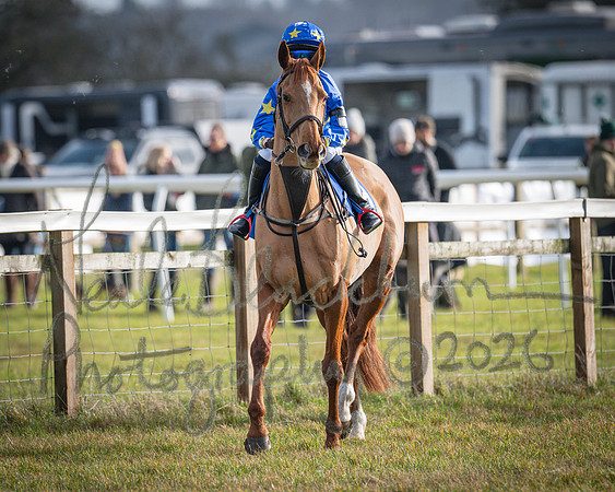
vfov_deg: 2.4
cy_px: 175
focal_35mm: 655
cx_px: 263
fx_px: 11920
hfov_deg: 3.0
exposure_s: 1/1250
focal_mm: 400
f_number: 5
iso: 400
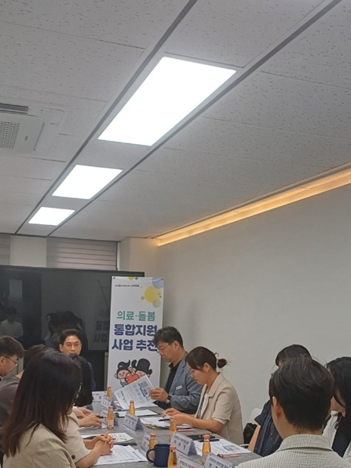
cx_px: 182
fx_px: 581
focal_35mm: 43
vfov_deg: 43.0
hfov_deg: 33.6
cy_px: 322
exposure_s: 1/60.2
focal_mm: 4.65
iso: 80
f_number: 1.8
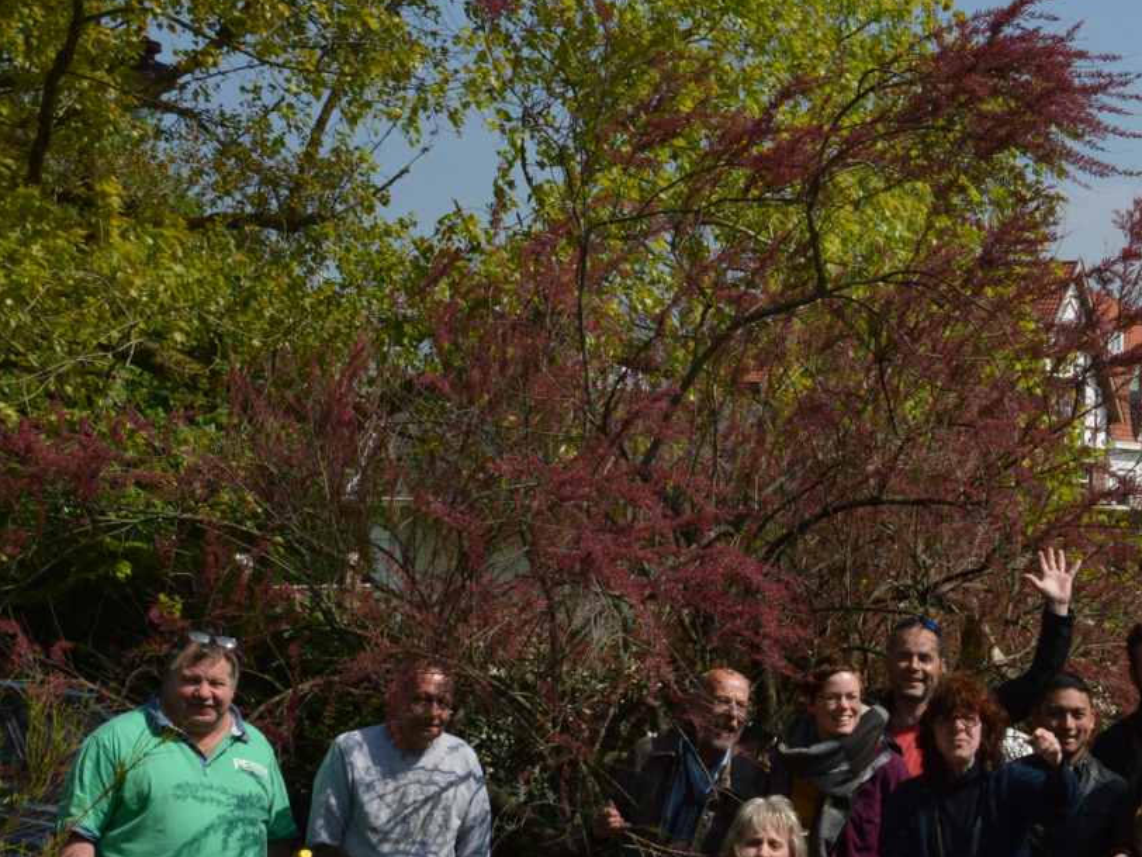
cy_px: 735
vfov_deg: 21.5
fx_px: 2212
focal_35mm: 67
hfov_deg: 27.0
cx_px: 1195
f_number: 9
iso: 800
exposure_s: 1/3200
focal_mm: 21
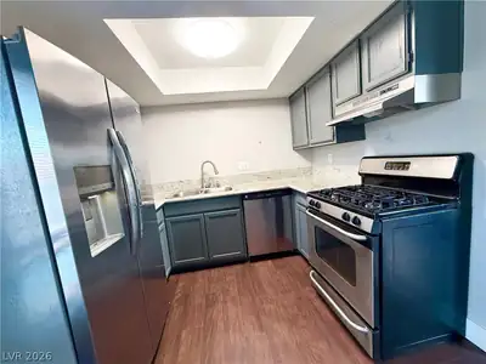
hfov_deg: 102.1
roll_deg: +5.8
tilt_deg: -6.5
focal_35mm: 14
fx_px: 197
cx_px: 243
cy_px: 182
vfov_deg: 85.7
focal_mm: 2.22
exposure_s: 1/60
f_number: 2.2
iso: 250
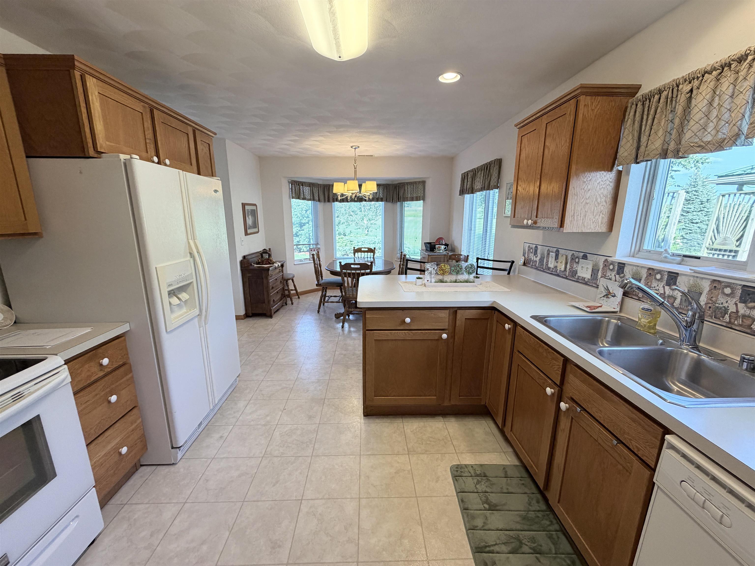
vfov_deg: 85.7
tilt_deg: -13.1
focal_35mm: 14
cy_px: 283
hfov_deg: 102.1
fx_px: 305
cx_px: 378
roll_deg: +0.0
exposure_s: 1/120
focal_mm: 2.22
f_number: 2.2
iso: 200
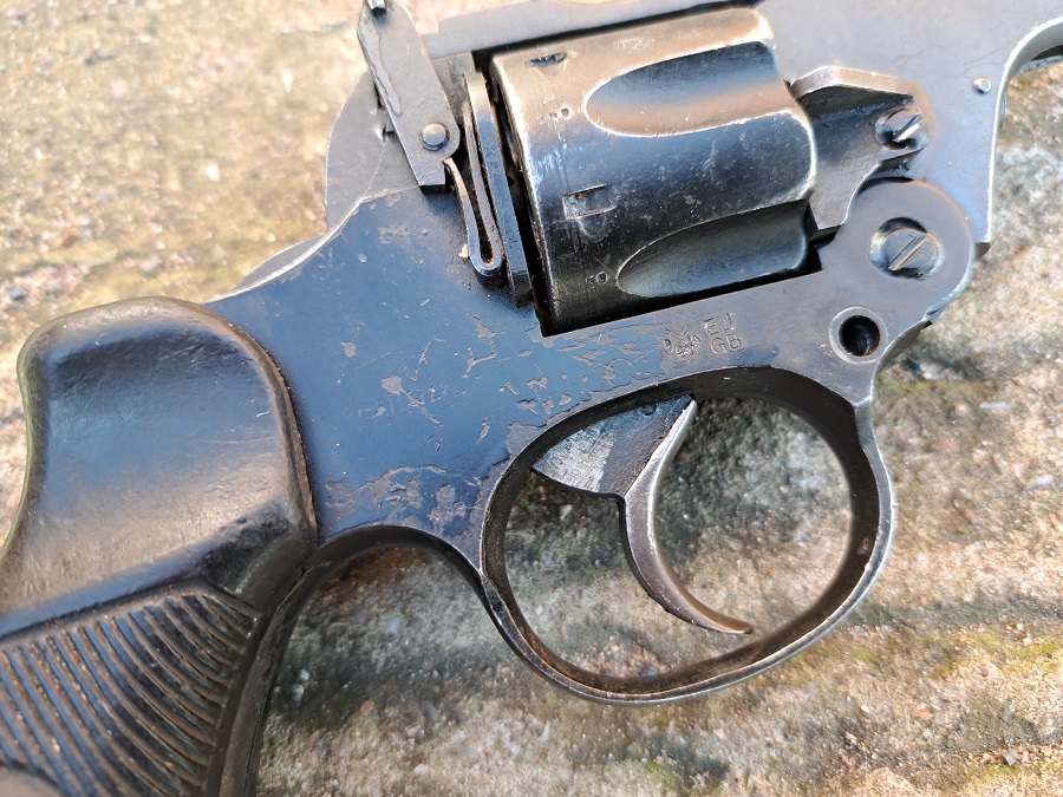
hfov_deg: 71.6
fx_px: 737
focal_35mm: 24
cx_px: 532
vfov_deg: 56.8
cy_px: 398
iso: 64
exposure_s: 1/50
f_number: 1.8
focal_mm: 5.23
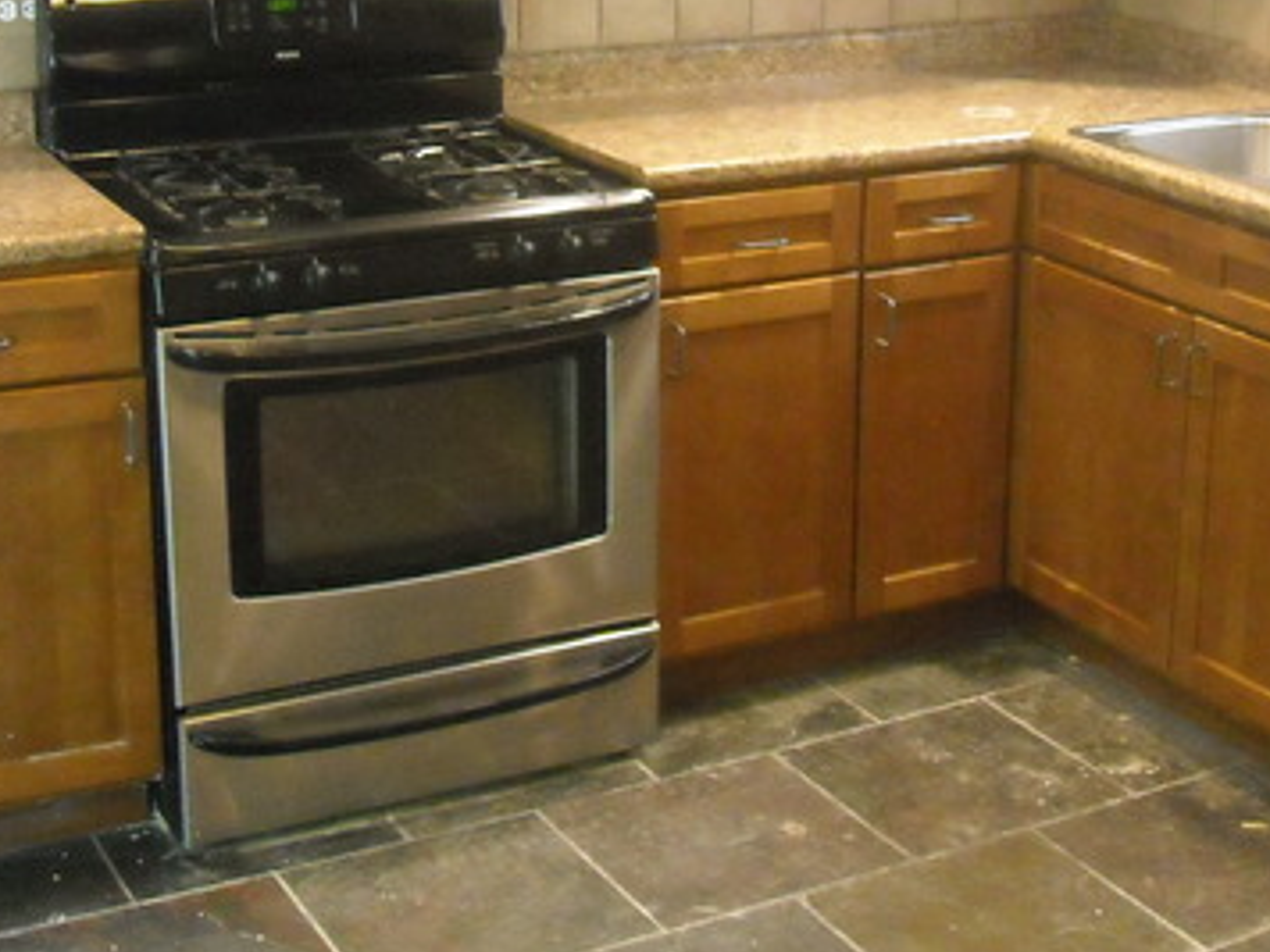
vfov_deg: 22.8
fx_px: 2311
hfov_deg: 30.5
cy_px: 135
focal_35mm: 63
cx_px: 831
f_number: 2.8
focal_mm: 5.7
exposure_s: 1/31
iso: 800
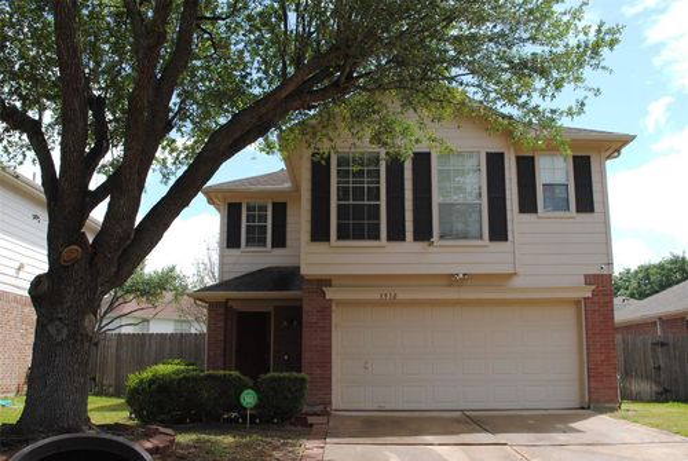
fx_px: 689
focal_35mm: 36
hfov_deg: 53.1
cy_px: 230
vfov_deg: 37.0
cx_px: 344
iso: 100
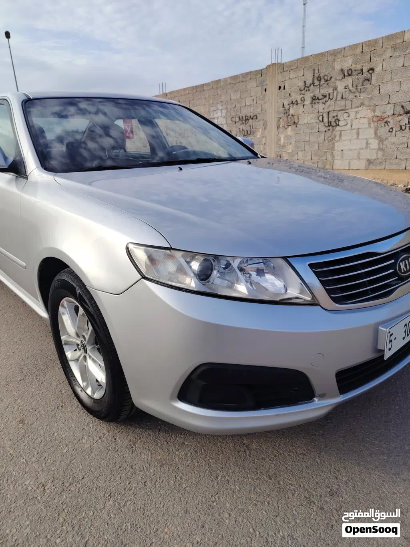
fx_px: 379
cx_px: 205
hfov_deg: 56.8
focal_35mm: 24
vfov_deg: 71.6
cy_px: 274
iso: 100
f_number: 1.75
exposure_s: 1/485
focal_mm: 5.25
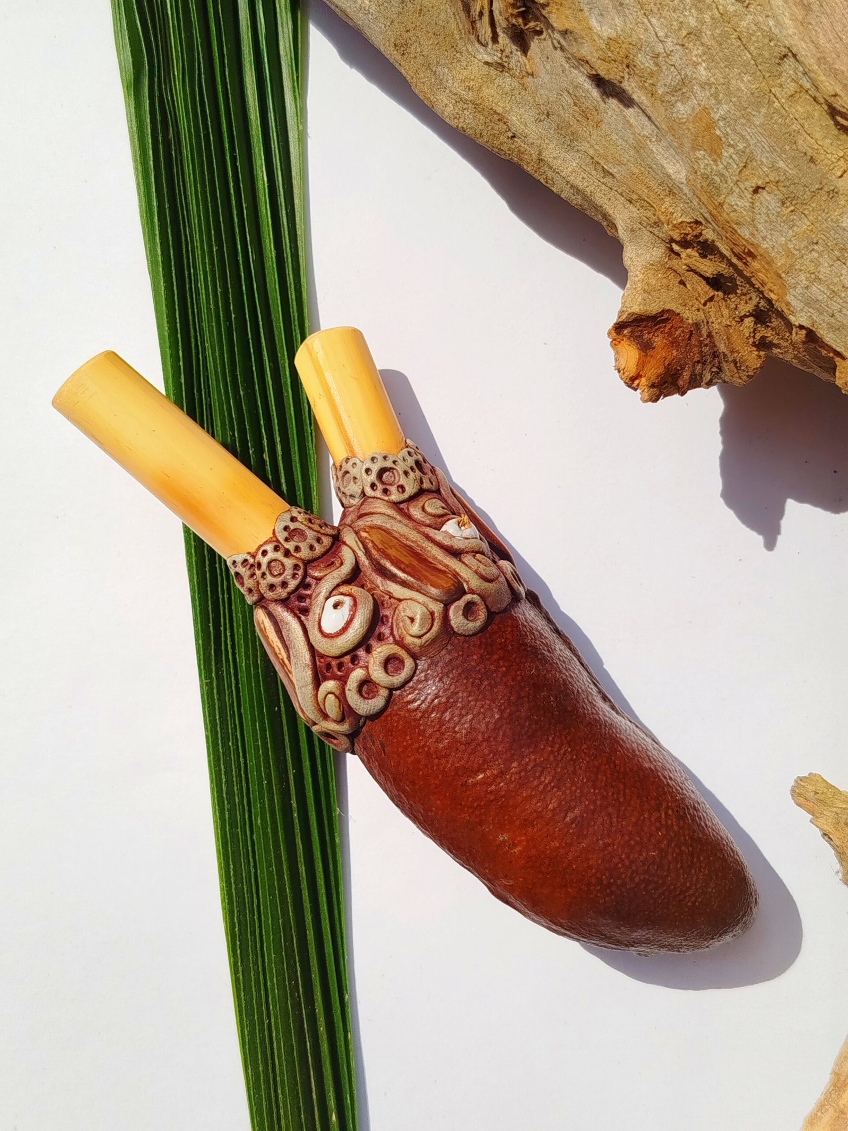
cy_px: 566
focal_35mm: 48
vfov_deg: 39.7
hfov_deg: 30.3
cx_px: 424
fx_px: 1568
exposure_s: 1/1664
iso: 50
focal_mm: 5.31
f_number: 1.7
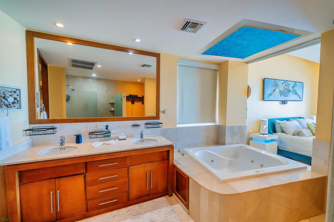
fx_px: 130
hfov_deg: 104.3
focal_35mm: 14
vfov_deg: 81.2
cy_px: 111
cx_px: 167
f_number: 4
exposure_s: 1/30
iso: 500
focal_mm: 14
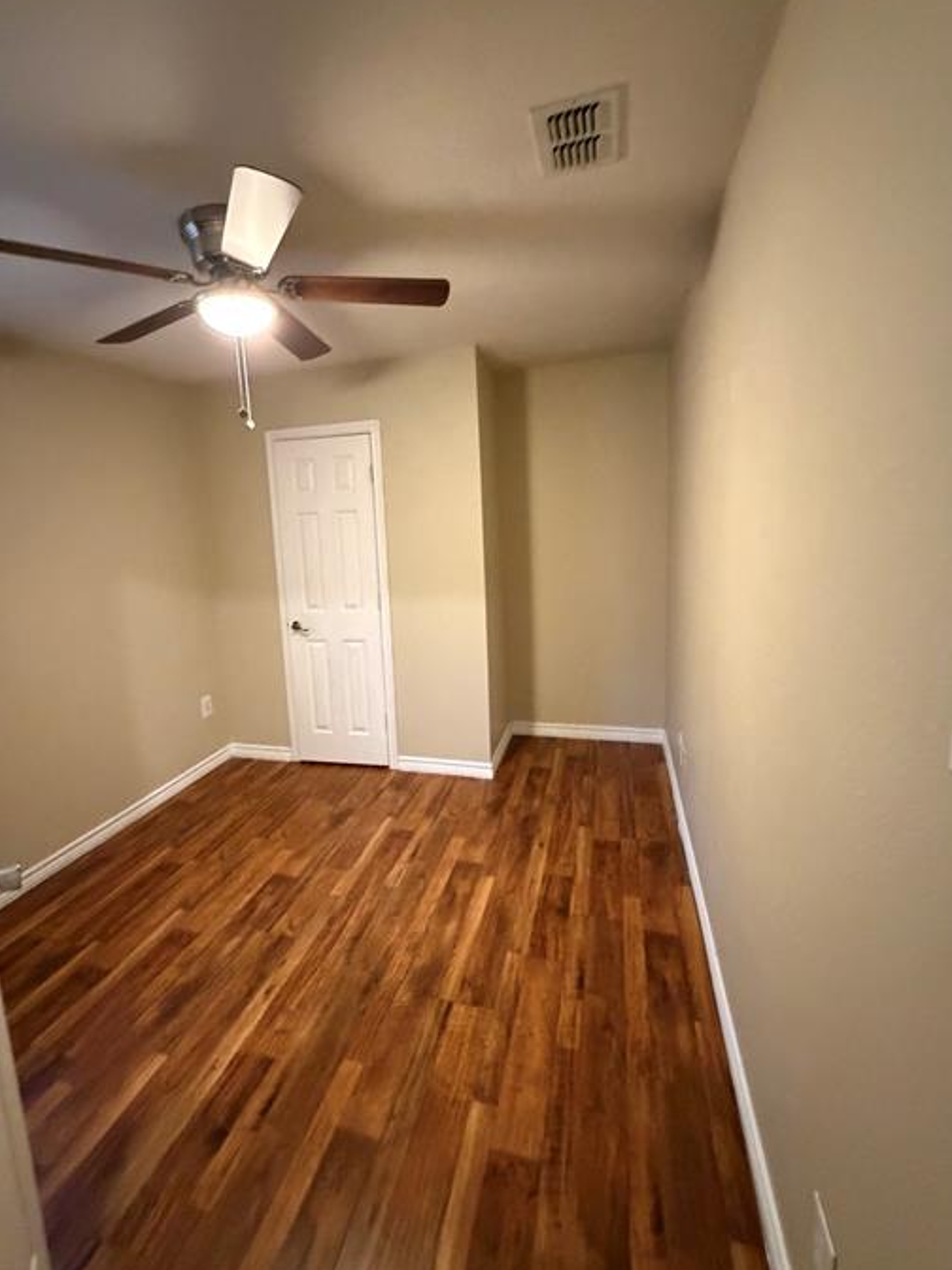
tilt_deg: -7.9
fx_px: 587
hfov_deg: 77.8
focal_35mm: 16
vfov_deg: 94.5
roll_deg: +4.5
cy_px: 614
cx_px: 423
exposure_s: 1/60
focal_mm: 2.22
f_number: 2.2
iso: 1250
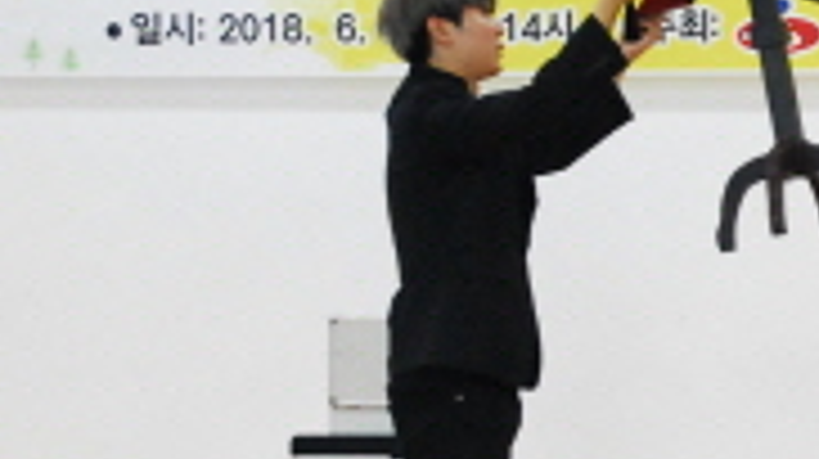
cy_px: 324
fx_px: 4643
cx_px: 810
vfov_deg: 5.7
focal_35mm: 214
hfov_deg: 10.0
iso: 1600
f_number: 5.6
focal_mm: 38
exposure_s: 1/80
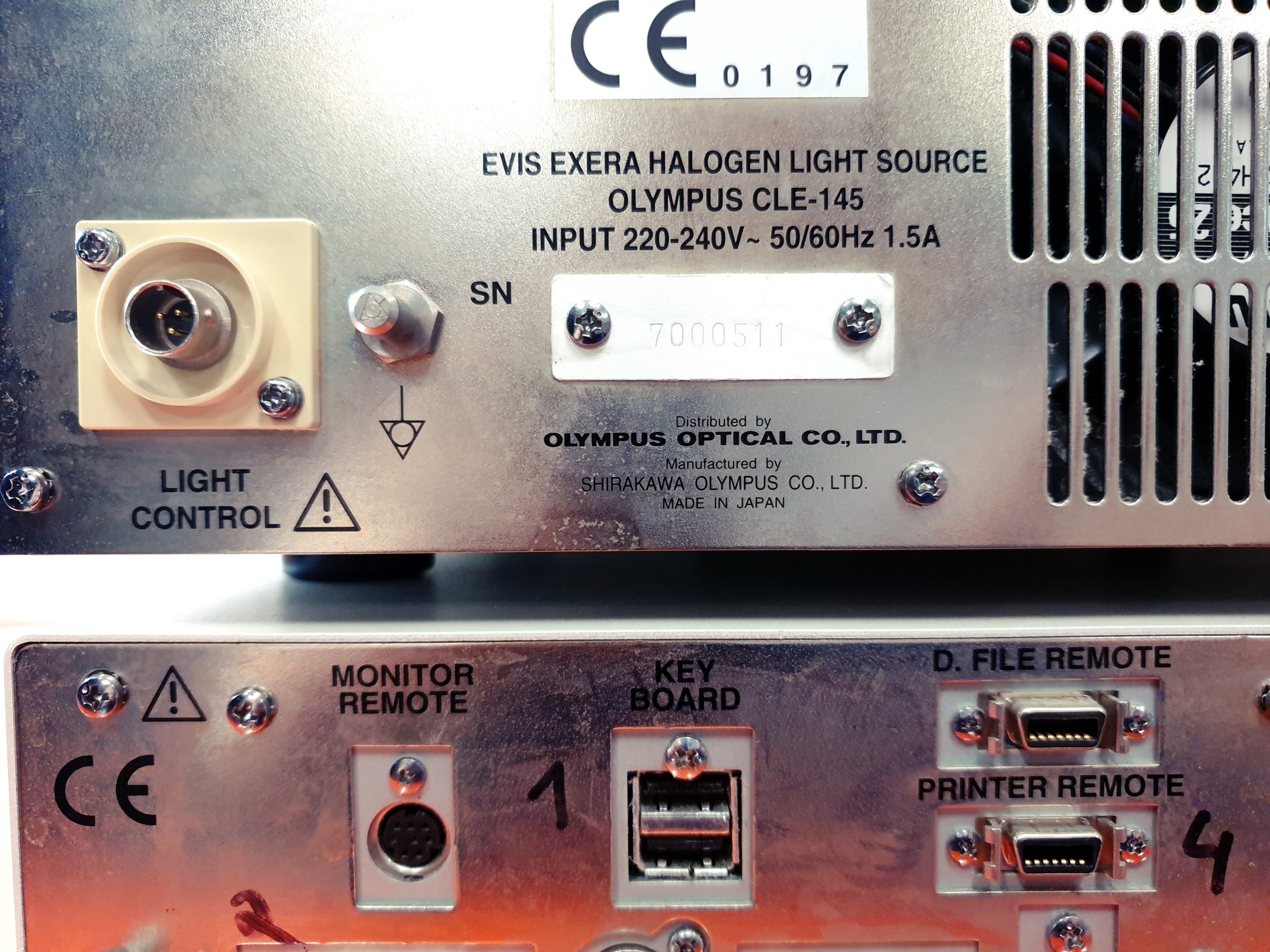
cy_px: 476
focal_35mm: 26
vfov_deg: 53.1
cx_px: 635
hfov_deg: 67.3
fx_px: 954
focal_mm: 4.3
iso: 320
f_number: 1.5
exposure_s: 1/33
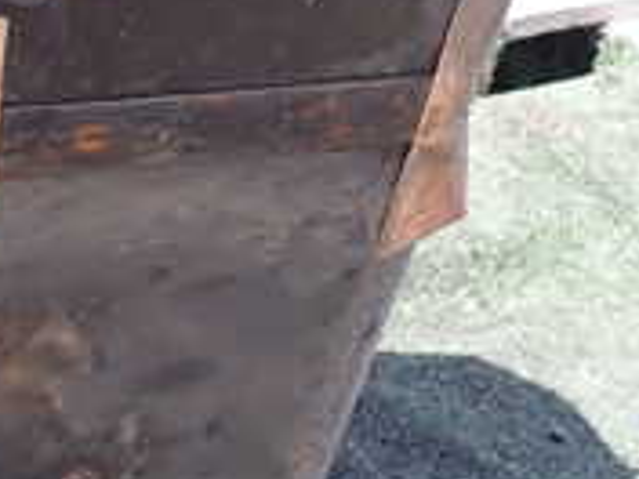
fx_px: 1883
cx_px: -243
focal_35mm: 102
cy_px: 11
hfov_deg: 17.7
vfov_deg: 14.3
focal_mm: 5.4
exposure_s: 1/125
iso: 100
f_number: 3.2
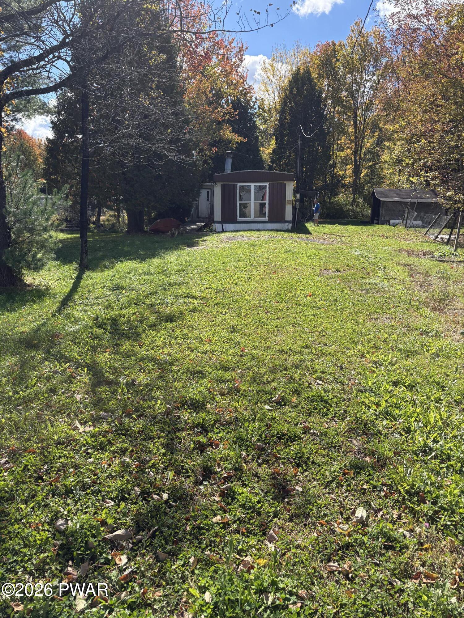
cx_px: 232
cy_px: 309
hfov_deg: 53.1
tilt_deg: -11.0
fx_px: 465
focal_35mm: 26
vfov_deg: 67.3
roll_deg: -0.5
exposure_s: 1/2451
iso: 64
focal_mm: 5.96
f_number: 1.6
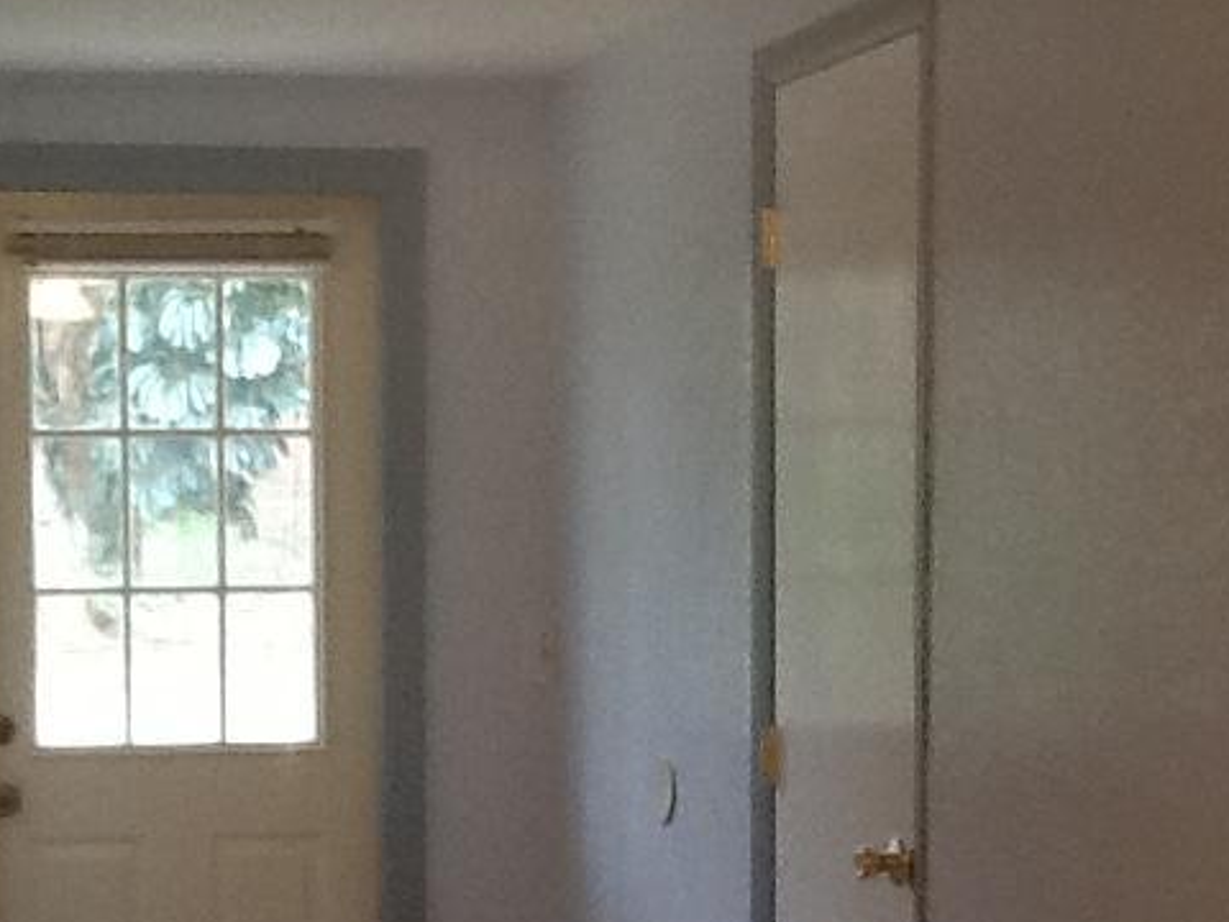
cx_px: 422
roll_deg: +0.0
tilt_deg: -8.3
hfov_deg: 22.2
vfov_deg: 16.5
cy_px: 858
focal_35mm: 88
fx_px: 3124
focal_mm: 2.03
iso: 100
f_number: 2.4
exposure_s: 1/30
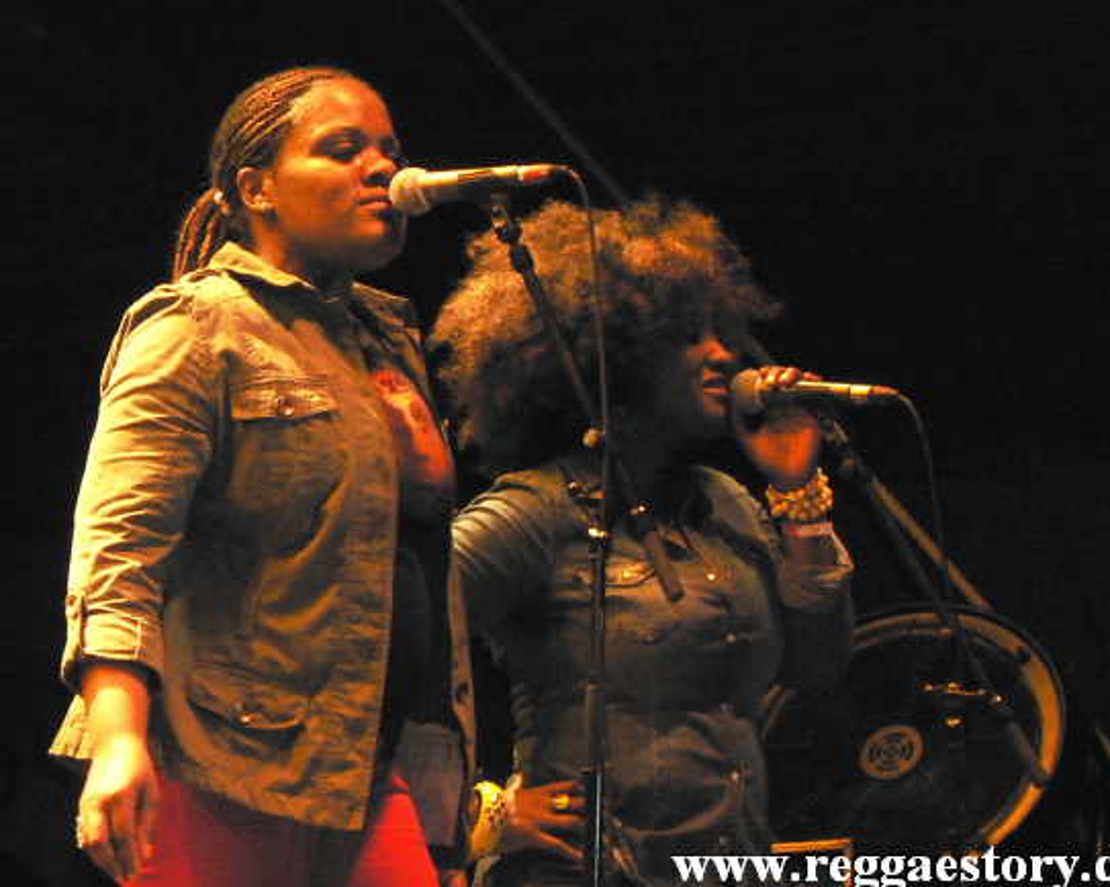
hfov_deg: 7.9
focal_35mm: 245
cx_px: 564
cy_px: 435
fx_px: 8046
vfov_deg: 6.3
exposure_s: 1/60
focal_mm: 38.9
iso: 400
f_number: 3.3
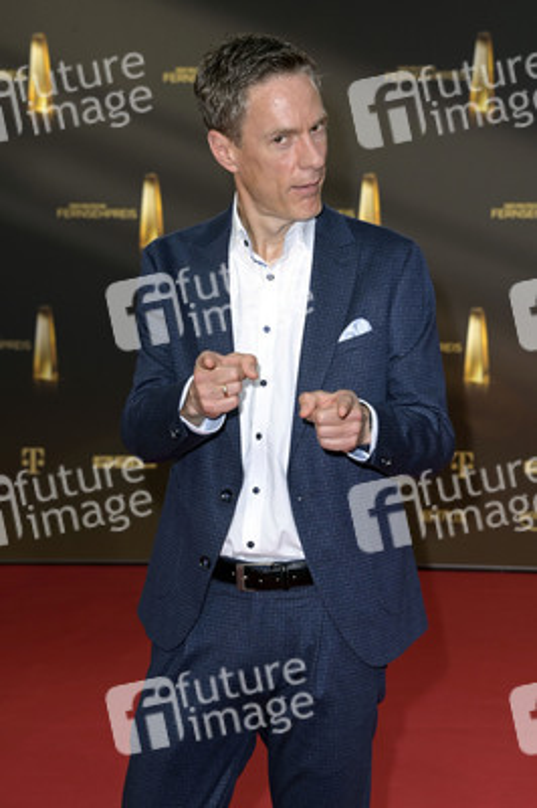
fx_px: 1838
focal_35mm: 82
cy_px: 404
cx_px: 268
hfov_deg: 16.6
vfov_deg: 24.8
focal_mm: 82
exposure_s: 1/250
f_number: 6.3
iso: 800
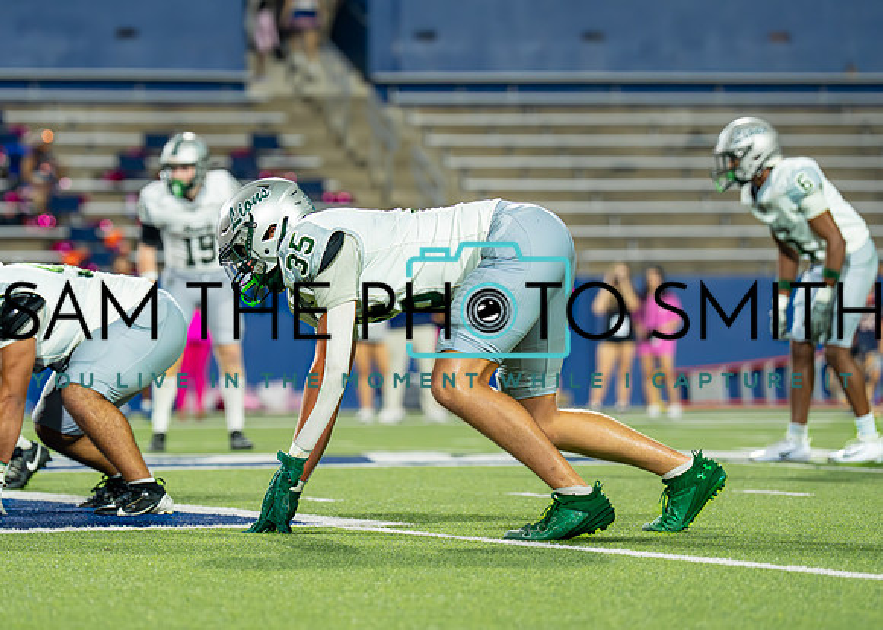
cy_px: 254
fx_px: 5778
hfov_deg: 8.7
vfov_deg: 6.2
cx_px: 313
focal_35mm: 230
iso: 3200
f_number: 2.8
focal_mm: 146
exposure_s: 1/1600
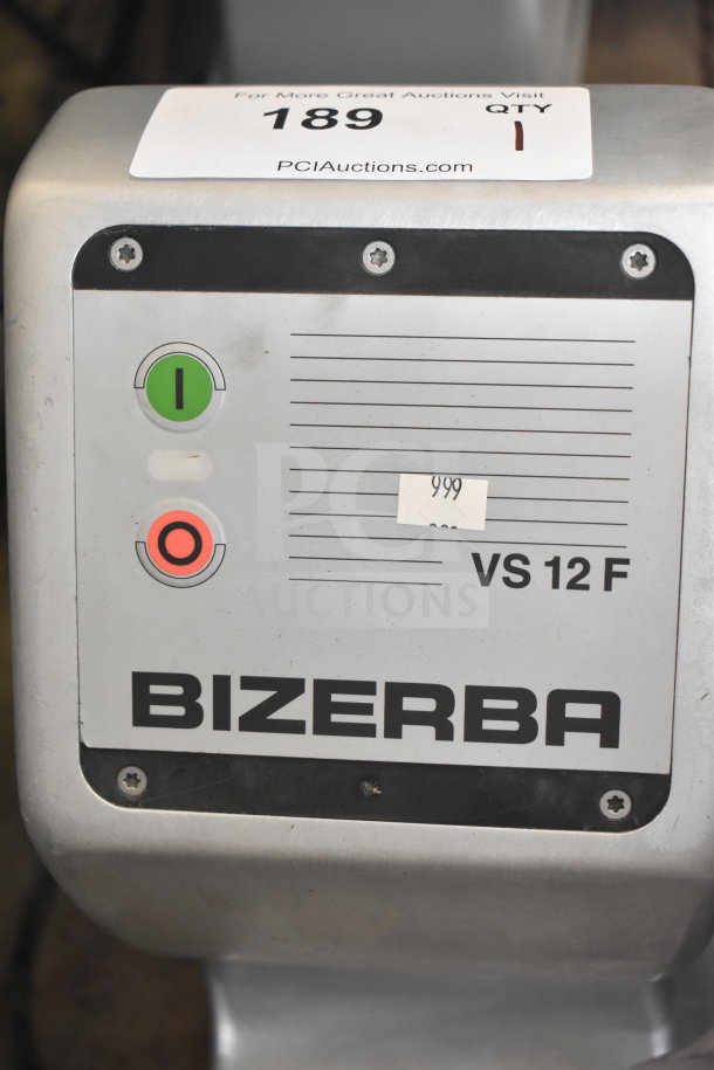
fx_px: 1696
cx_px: 357
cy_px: 535
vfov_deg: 35.1
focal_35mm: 57
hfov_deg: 23.8
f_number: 4.8
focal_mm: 38
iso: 2500
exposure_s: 1/60
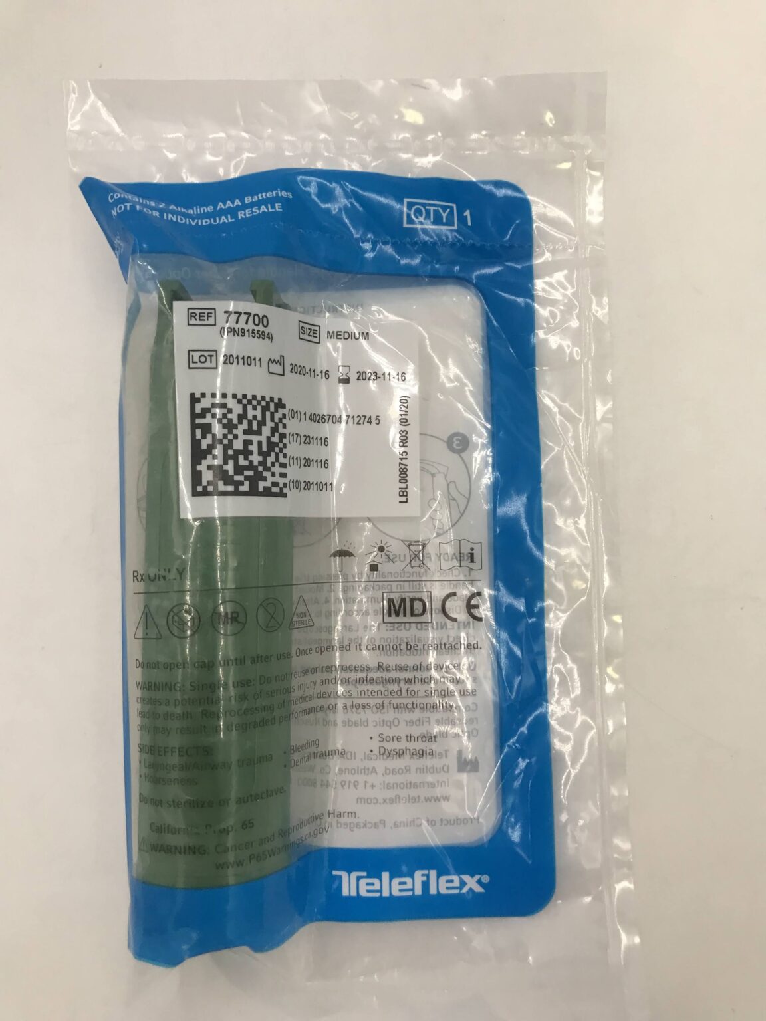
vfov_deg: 63.4
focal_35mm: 28
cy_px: 510
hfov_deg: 49.7
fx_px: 826
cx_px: 383
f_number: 1.8
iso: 20
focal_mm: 3.99
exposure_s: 1/30
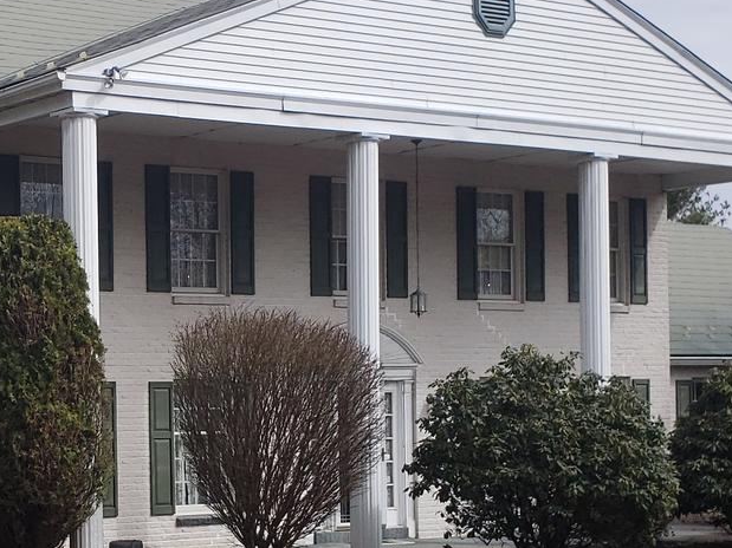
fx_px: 1818
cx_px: 38
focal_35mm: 86
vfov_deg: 17.0
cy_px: 457
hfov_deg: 22.1
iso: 50
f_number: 2.4
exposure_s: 1/1447
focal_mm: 4.3
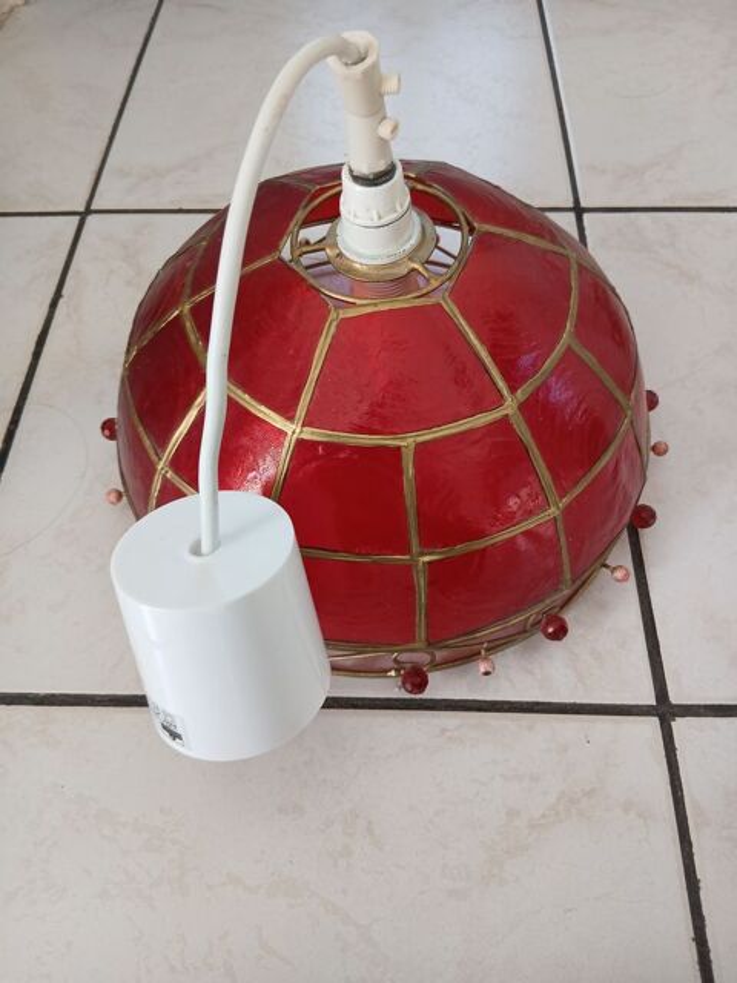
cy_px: 492
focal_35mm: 26
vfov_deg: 67.3
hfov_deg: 53.1
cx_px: 368
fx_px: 738
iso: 64
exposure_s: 1/50
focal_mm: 3.98
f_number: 1.8
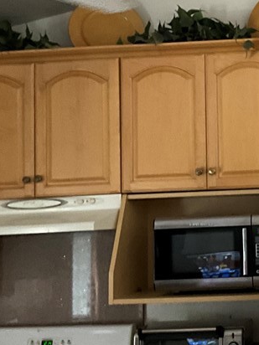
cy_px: 147
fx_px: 718
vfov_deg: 27.0
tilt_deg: +4.1
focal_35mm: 72
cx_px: 317
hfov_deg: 19.2
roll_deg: +1.4
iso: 250
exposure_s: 1/60
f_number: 1.8
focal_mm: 3
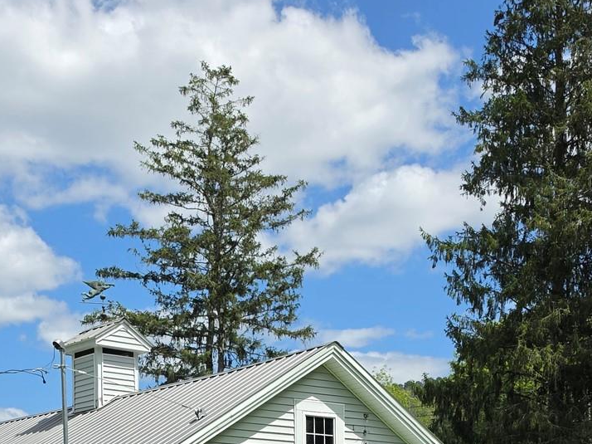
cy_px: 554
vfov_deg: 20.6
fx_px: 1128
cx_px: 235
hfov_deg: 29.3
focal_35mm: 66
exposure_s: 1/7058
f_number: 1.4
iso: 64
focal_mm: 6.5
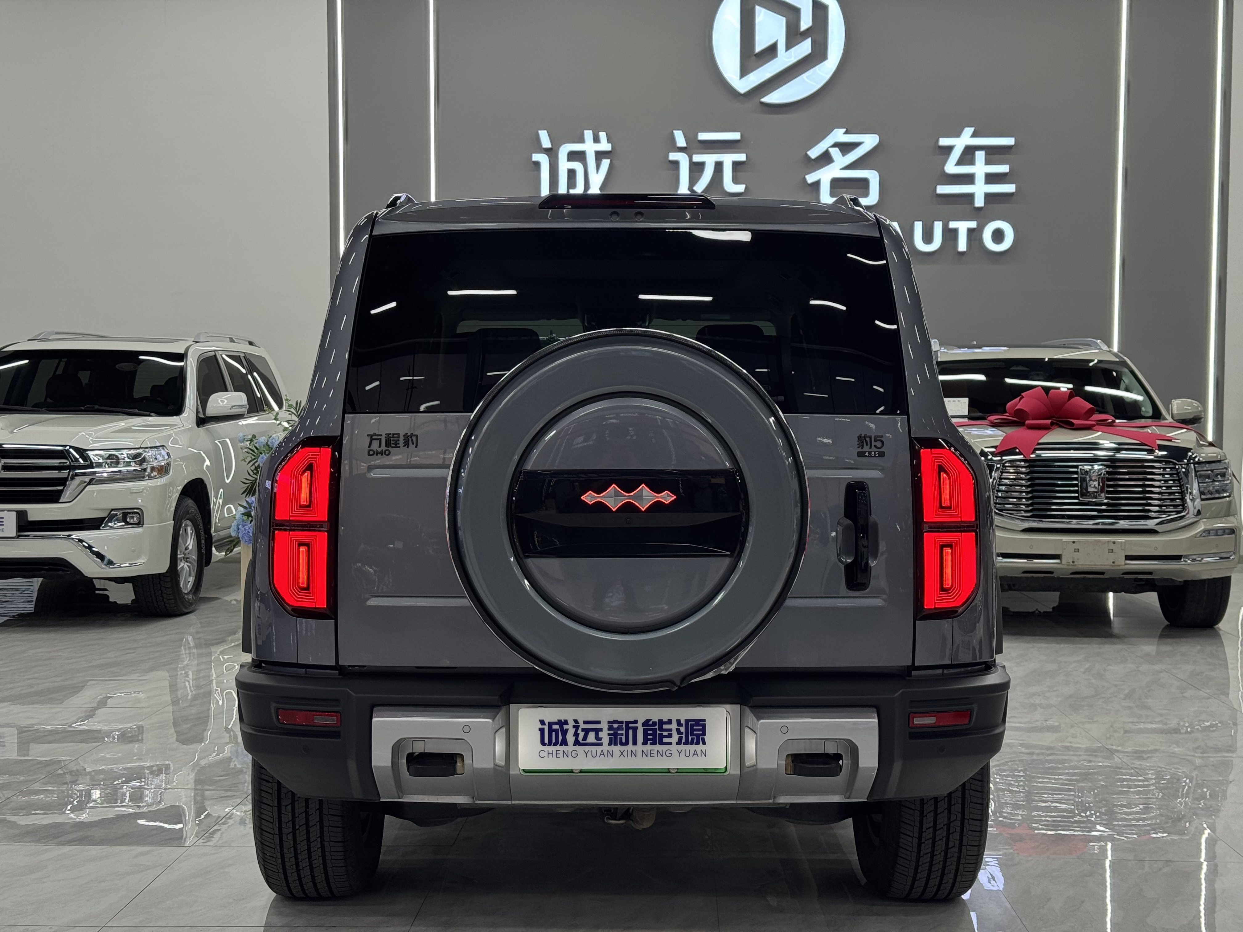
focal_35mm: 48
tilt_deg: -2.4
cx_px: 622
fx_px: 1724
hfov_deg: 39.7
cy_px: 466
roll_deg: -0.3
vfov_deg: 30.3
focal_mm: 6.76
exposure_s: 1/100
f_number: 1.78
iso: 80
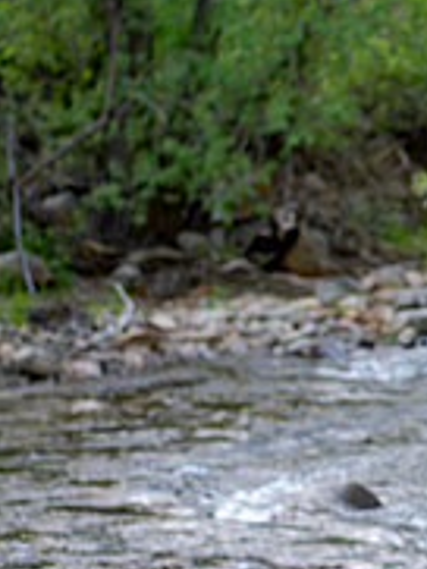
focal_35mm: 163
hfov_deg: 8.8
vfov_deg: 12.1
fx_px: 2678
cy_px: 221
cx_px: 721
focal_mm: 50
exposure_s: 1/200
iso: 160
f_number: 2.8
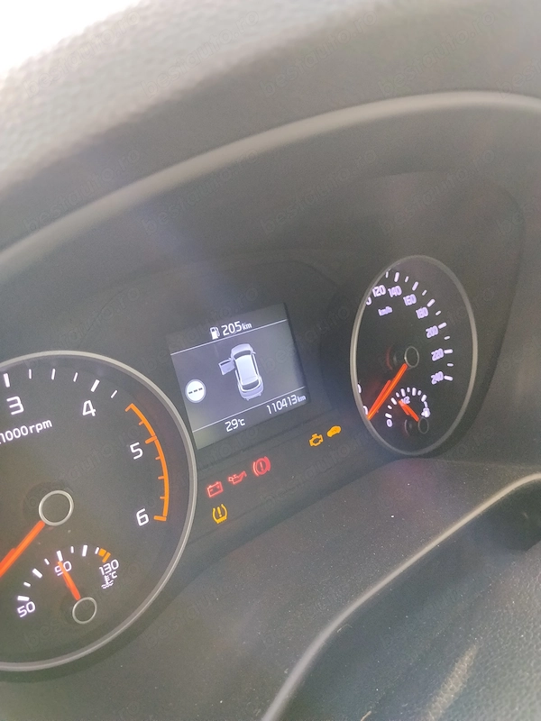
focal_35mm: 29
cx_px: 270
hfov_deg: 48.2
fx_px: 604
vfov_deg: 61.7
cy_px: 360
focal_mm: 4.22
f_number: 1.8
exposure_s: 1/33
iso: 200
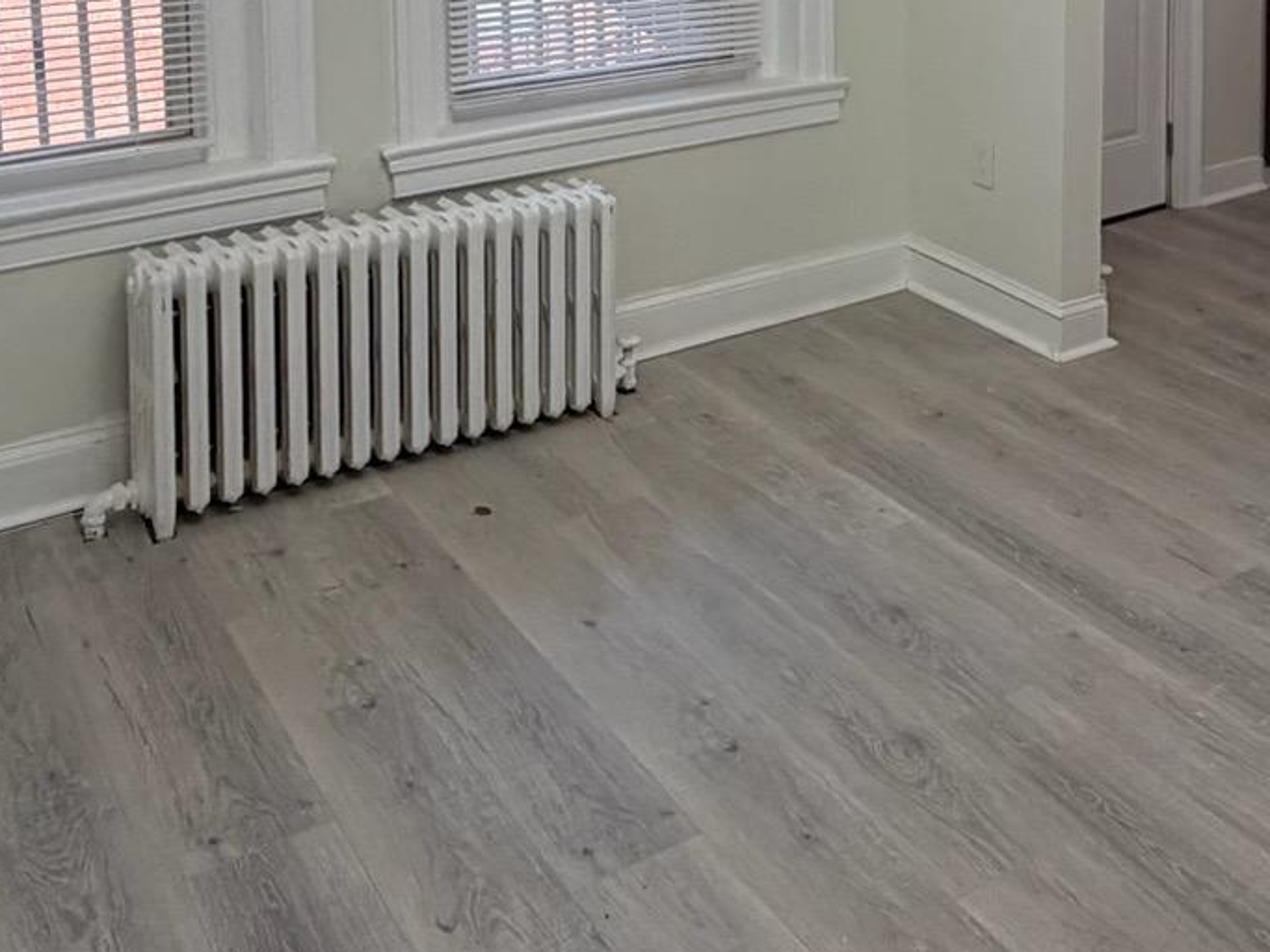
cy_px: -123
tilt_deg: -5.0
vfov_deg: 30.3
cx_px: 824
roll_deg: +0.5
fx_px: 1541
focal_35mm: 42
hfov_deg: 44.3
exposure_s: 1/120
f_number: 2.2
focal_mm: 2.22
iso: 125
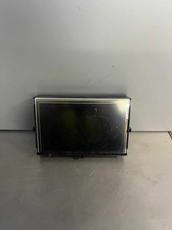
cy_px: 115
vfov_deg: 67.3
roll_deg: -1.9
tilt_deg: -44.2
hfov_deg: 53.1
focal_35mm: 26
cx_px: 86
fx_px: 172
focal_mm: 5.1
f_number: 1.6
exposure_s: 1/50
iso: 320
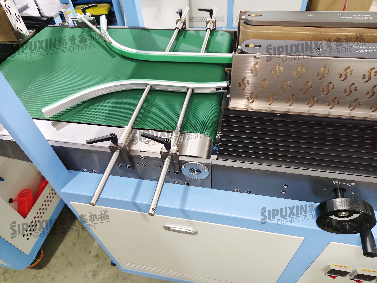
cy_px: 142
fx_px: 250
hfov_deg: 73.9
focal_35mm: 23
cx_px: 188
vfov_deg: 58.9
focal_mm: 5.56
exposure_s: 1/50
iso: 190
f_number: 1.88
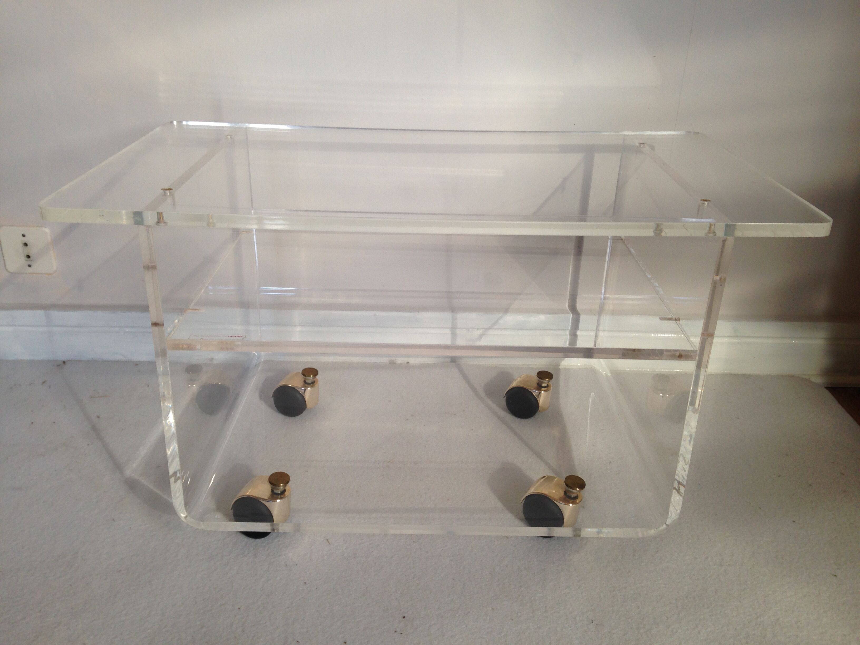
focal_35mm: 33
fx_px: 820
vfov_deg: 42.9
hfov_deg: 55.4
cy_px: 322
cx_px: 430
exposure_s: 1/30
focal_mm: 4.12
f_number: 2.4
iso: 50
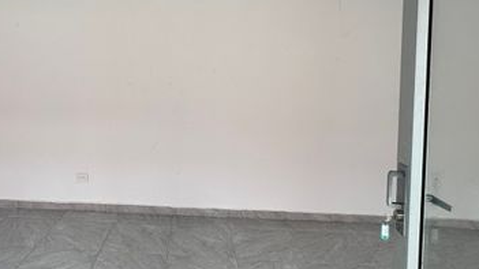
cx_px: 158
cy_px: 90
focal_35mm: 29
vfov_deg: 39.6
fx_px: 368
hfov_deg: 64.3
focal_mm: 2.22
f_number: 2.2
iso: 40
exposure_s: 1/274
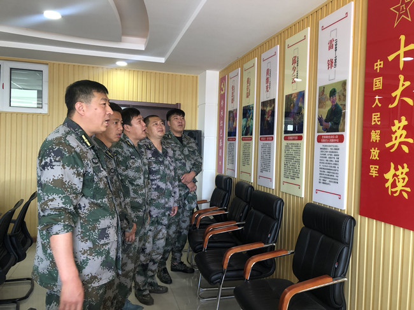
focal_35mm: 28
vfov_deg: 49.7
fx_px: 335
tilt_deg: -0.8
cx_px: 207
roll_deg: -2.6
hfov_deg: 63.5
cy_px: 155
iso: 125
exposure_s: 1/100
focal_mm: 3.99
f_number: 1.8
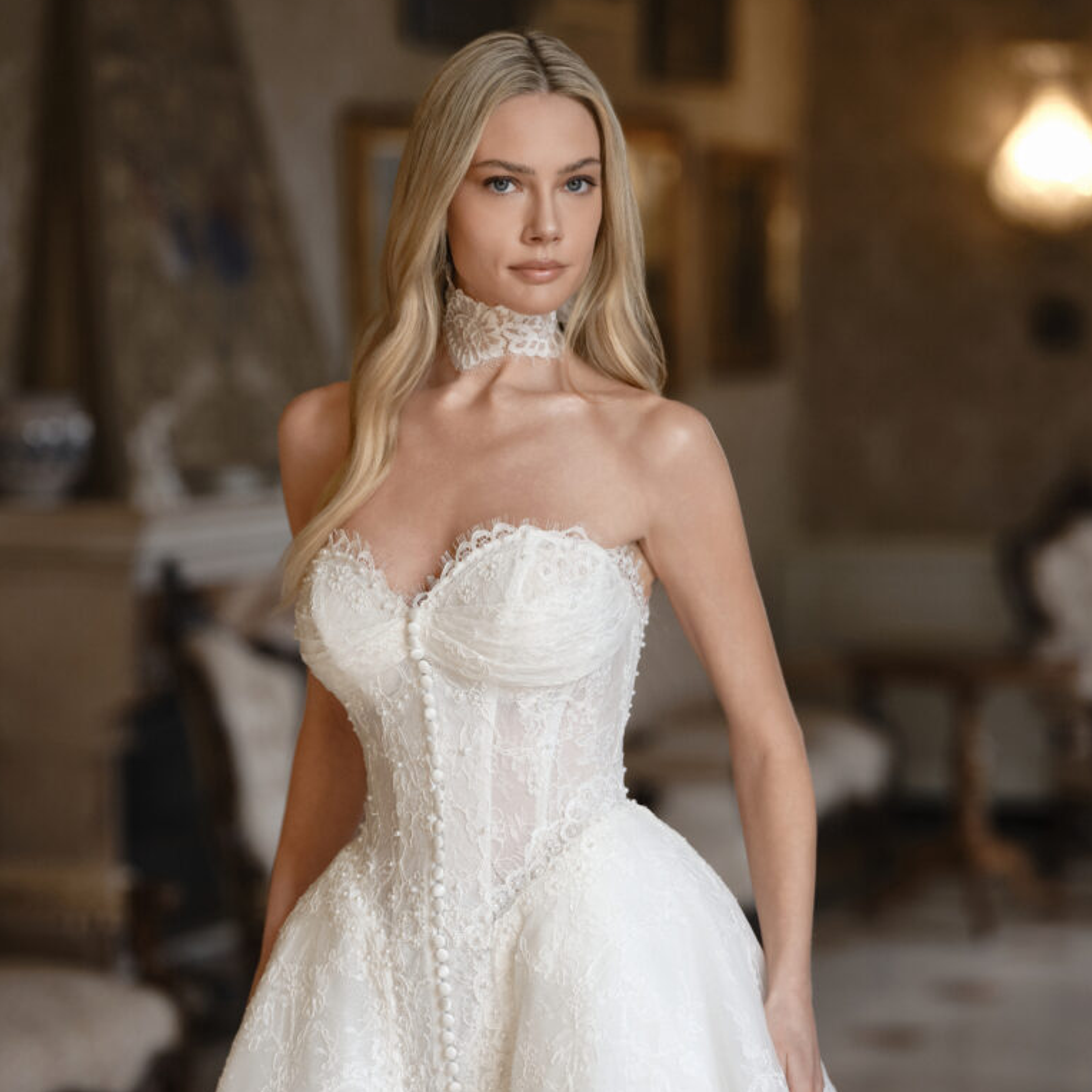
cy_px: 630
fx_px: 3676
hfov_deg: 16.9
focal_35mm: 103
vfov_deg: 16.9
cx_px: 546
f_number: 2.5
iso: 640
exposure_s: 1/125
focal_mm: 110
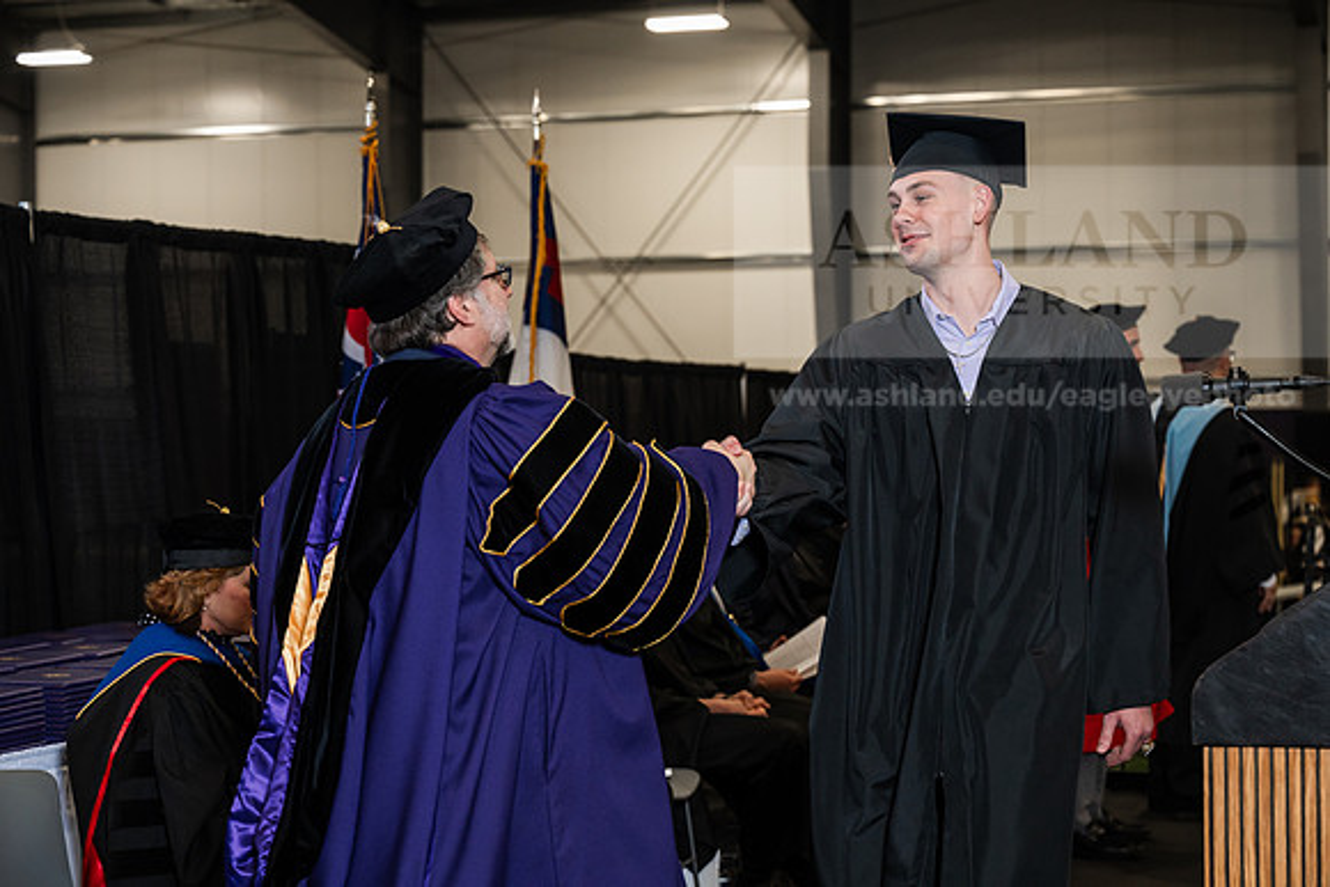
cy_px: 444
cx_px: 665
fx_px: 2587
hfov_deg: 28.8
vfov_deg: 19.5
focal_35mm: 70
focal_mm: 70
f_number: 4.5
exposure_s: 1/200
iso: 1250
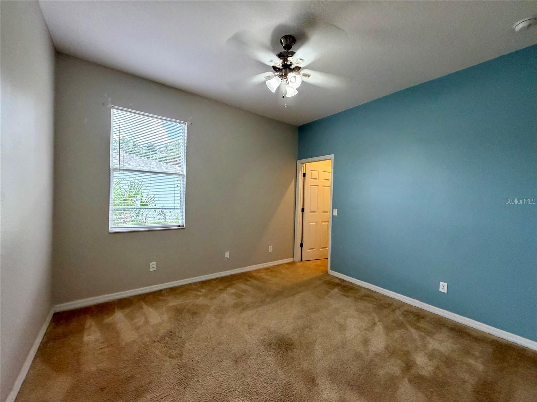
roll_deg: -1.2
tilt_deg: -0.5
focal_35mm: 14
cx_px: 268
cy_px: 201
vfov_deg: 85.7
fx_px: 217
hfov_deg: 102.1
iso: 250
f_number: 2.2
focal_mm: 2.22
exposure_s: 1/60
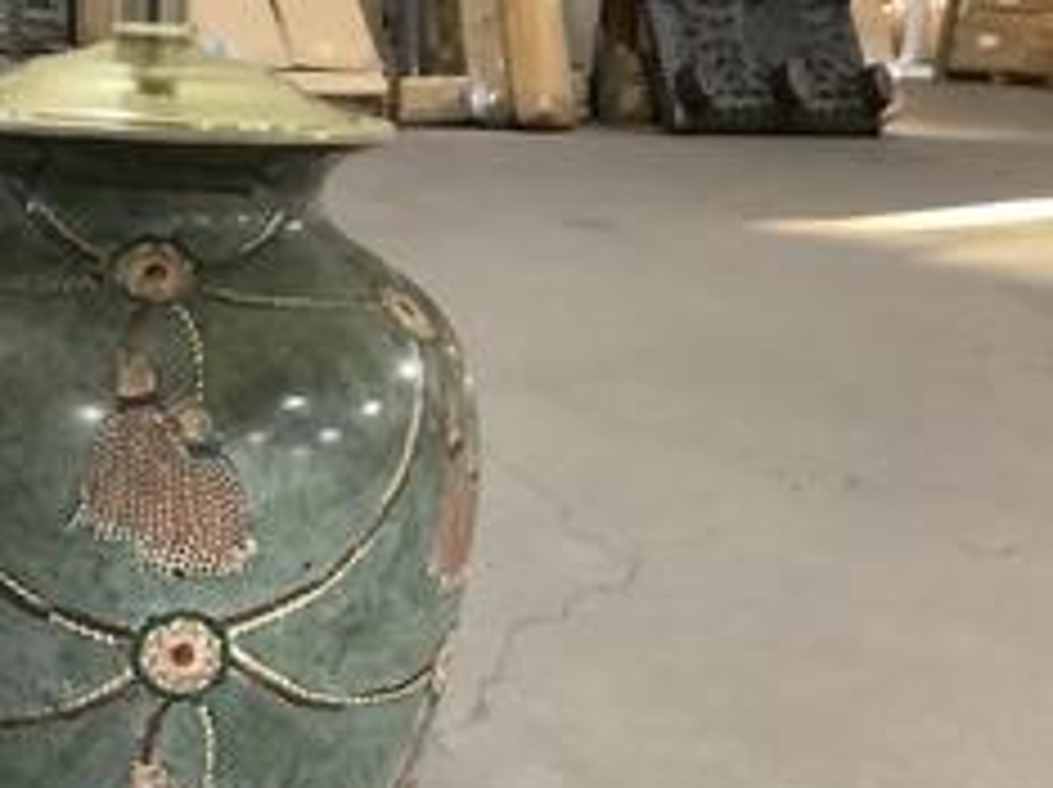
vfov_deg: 26.8
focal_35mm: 53
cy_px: 662
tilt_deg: -22.3
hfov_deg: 34.7
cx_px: 166
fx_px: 1611
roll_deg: -2.9
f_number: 2.4
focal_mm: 3.3
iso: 500
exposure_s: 1/30
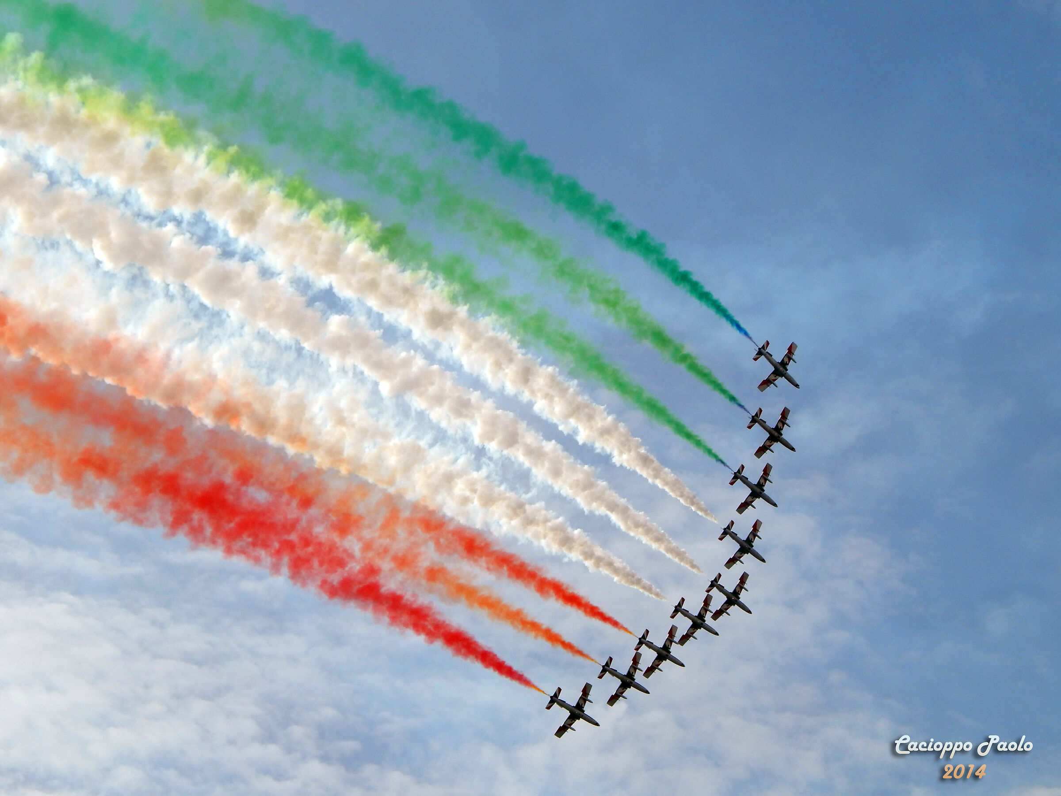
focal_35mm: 76
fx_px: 2329
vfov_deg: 19.4
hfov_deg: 25.7
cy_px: 398
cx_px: 530
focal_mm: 13.5
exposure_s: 1/1250
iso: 125
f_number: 4.2
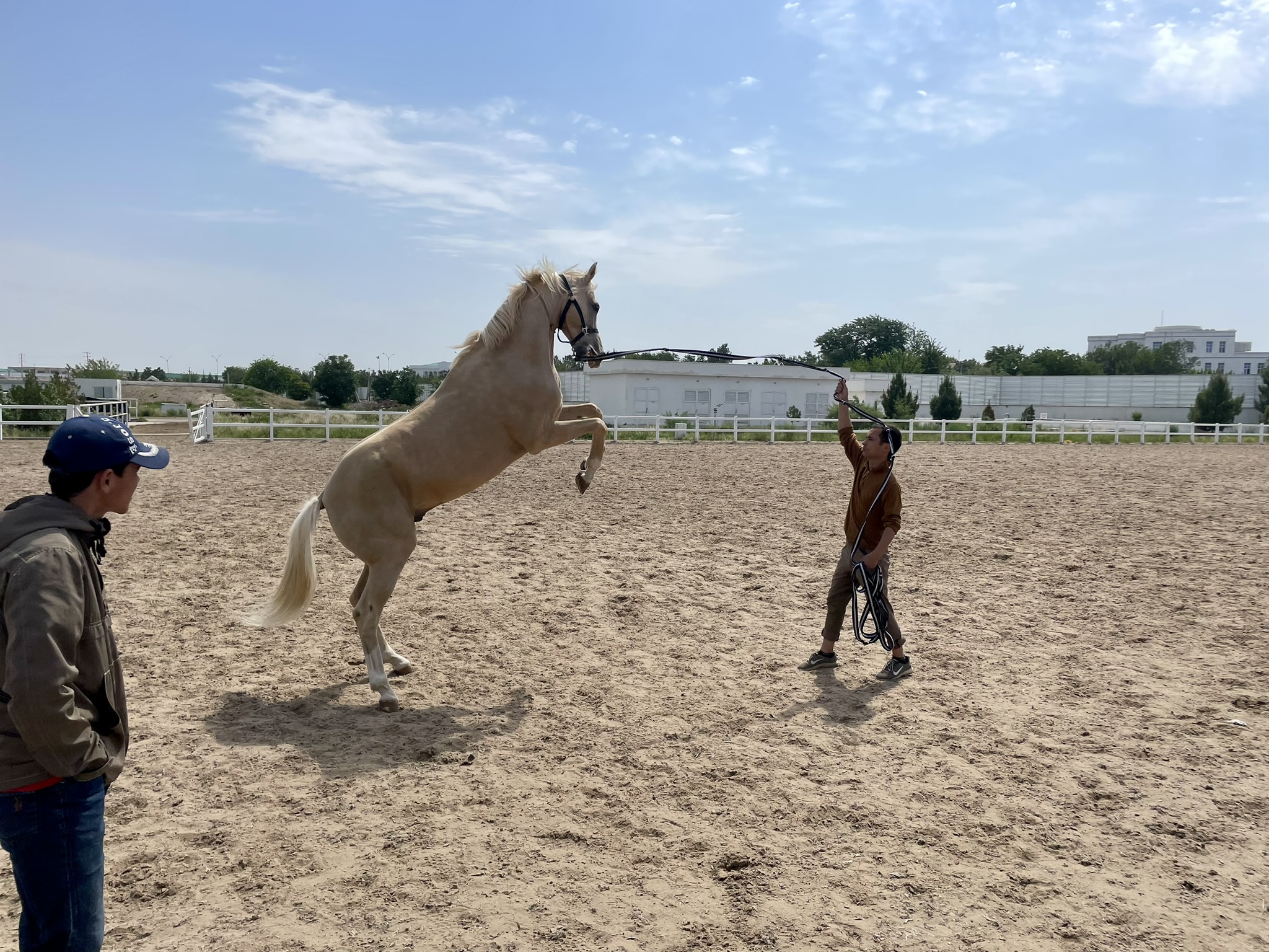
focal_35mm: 26
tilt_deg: -3.8
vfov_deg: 53.1
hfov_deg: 67.3
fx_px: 953
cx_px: 634
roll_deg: -1.3
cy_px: 476
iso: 32
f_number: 1.6
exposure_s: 1/6897
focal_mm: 4.2
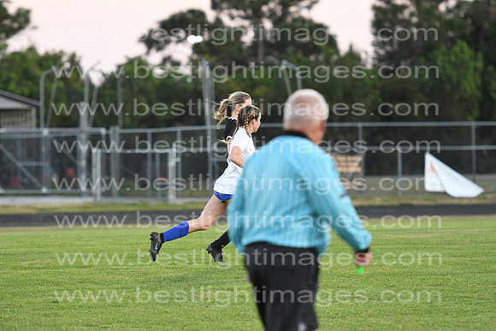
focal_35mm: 248
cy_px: 166
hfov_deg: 8.3
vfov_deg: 5.6
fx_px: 3411
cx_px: 248
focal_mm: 165
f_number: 2.8
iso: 2000
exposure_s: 1/800
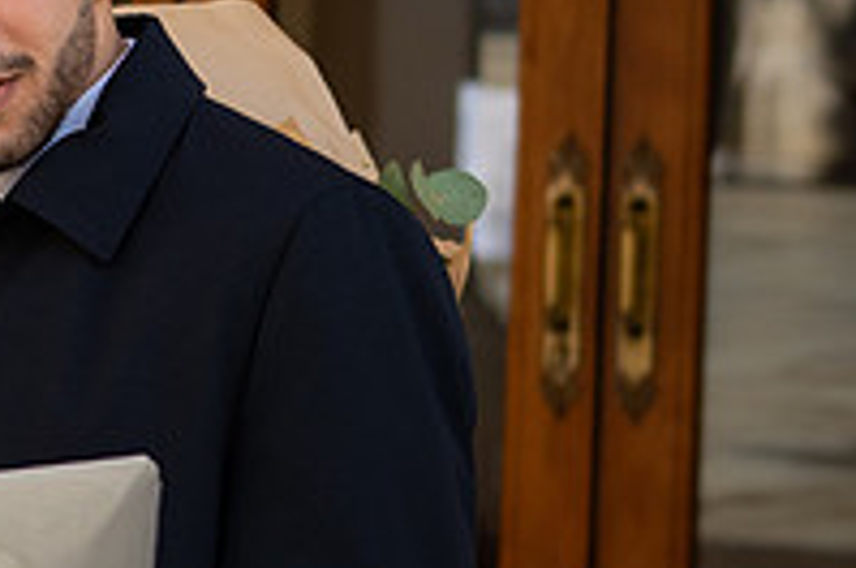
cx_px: -327
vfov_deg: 7.8
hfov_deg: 11.4
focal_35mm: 175
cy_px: 189
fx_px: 4154
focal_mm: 40
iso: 200
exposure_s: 1/3200
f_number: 2.8
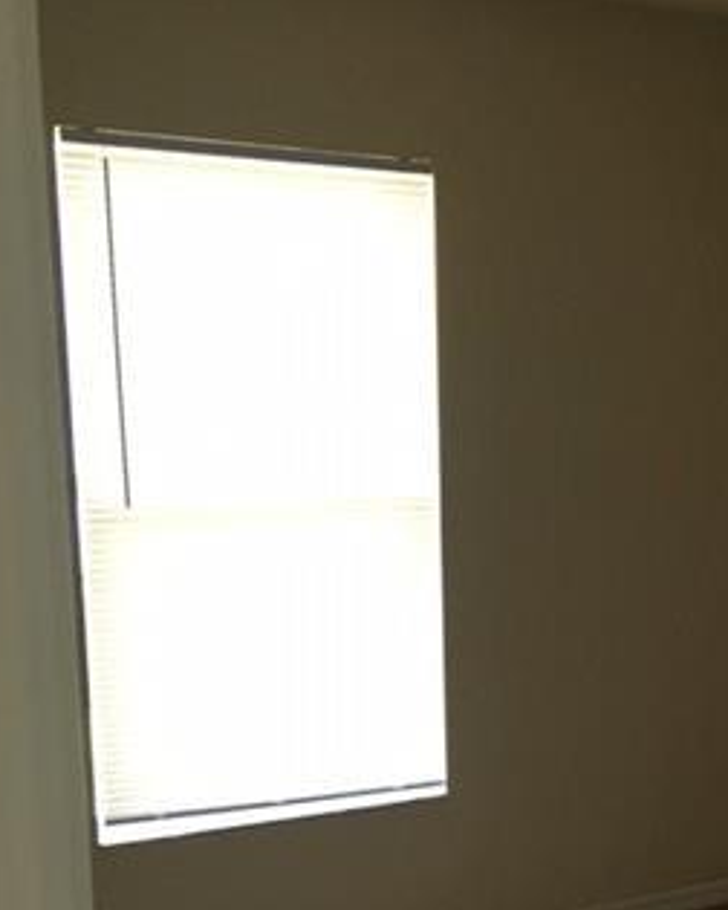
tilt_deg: -12.2
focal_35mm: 69
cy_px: 774
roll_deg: -2.3
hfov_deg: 21.3
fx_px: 1858
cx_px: 740
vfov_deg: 26.8
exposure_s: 1/15
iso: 40
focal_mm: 4.15
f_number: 2.2
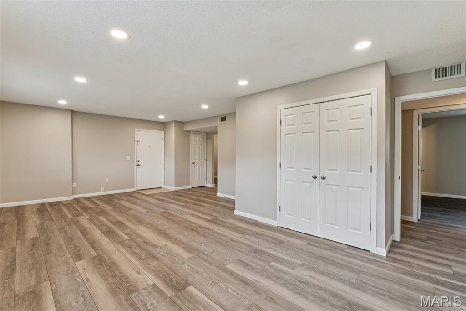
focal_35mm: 16
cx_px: 233
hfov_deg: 97.1
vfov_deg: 74.1
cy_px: 156
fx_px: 206
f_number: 13
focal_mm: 15.9
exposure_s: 1/5
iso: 320
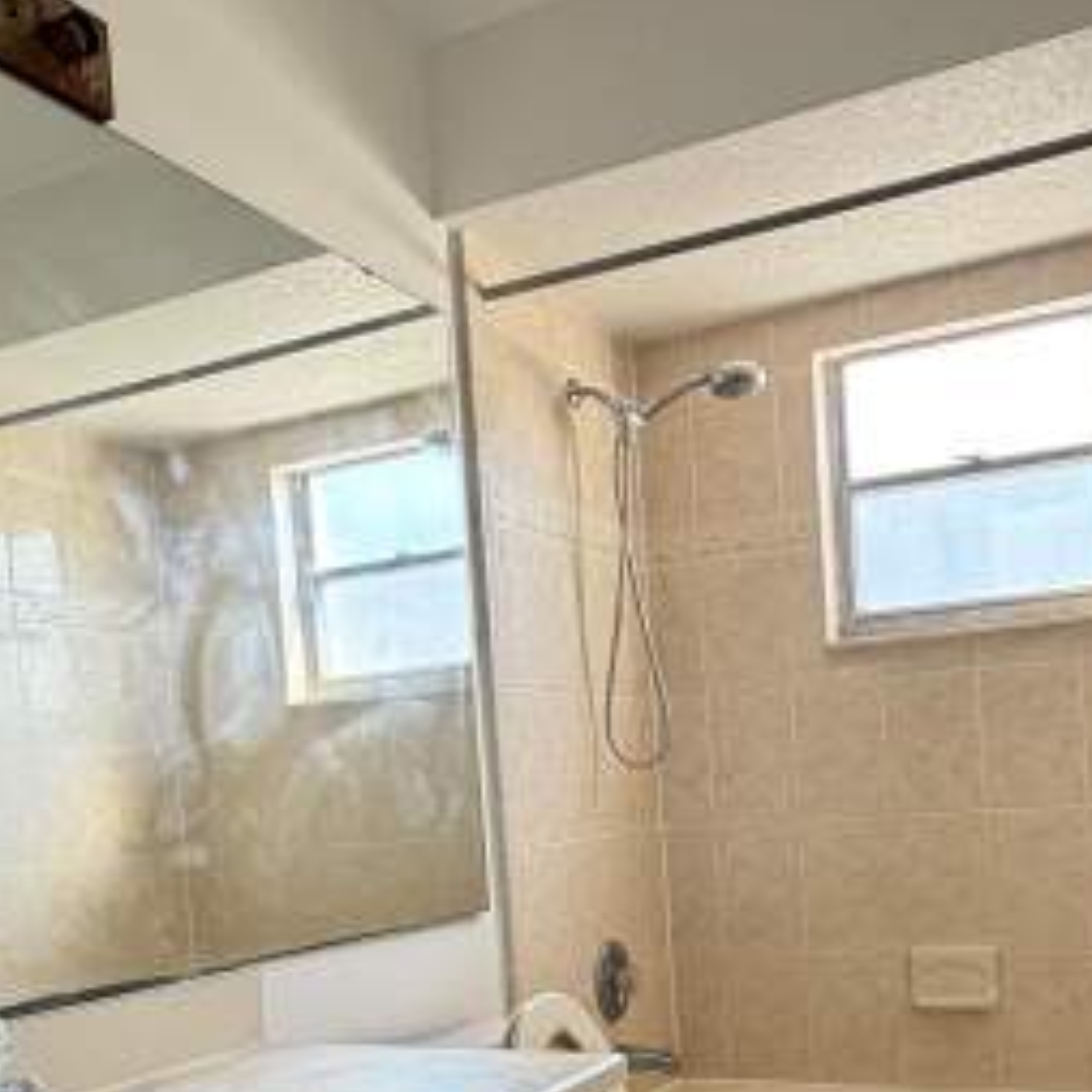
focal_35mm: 39
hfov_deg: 42.8
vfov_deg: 41.2
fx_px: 1392
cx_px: 533
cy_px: 860
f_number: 2.2
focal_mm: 2.22
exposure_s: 1/74
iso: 320
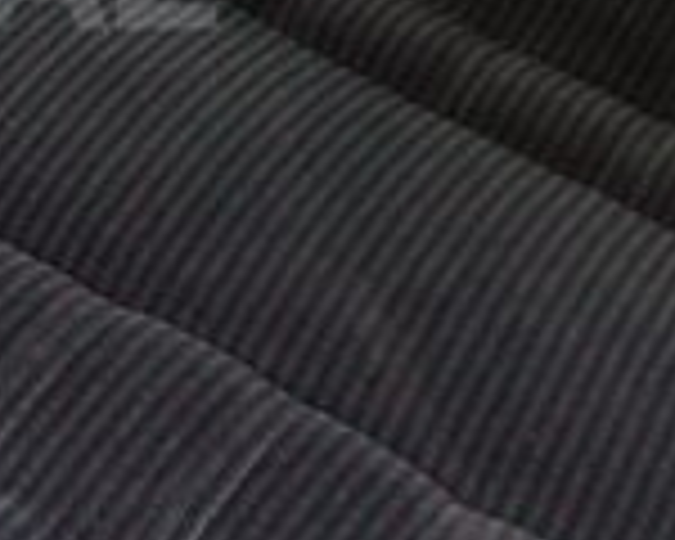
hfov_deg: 13.8
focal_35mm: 133
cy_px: -38
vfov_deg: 11.5
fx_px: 2657
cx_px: -243
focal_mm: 3.3
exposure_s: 1/50
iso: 64
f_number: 2.2
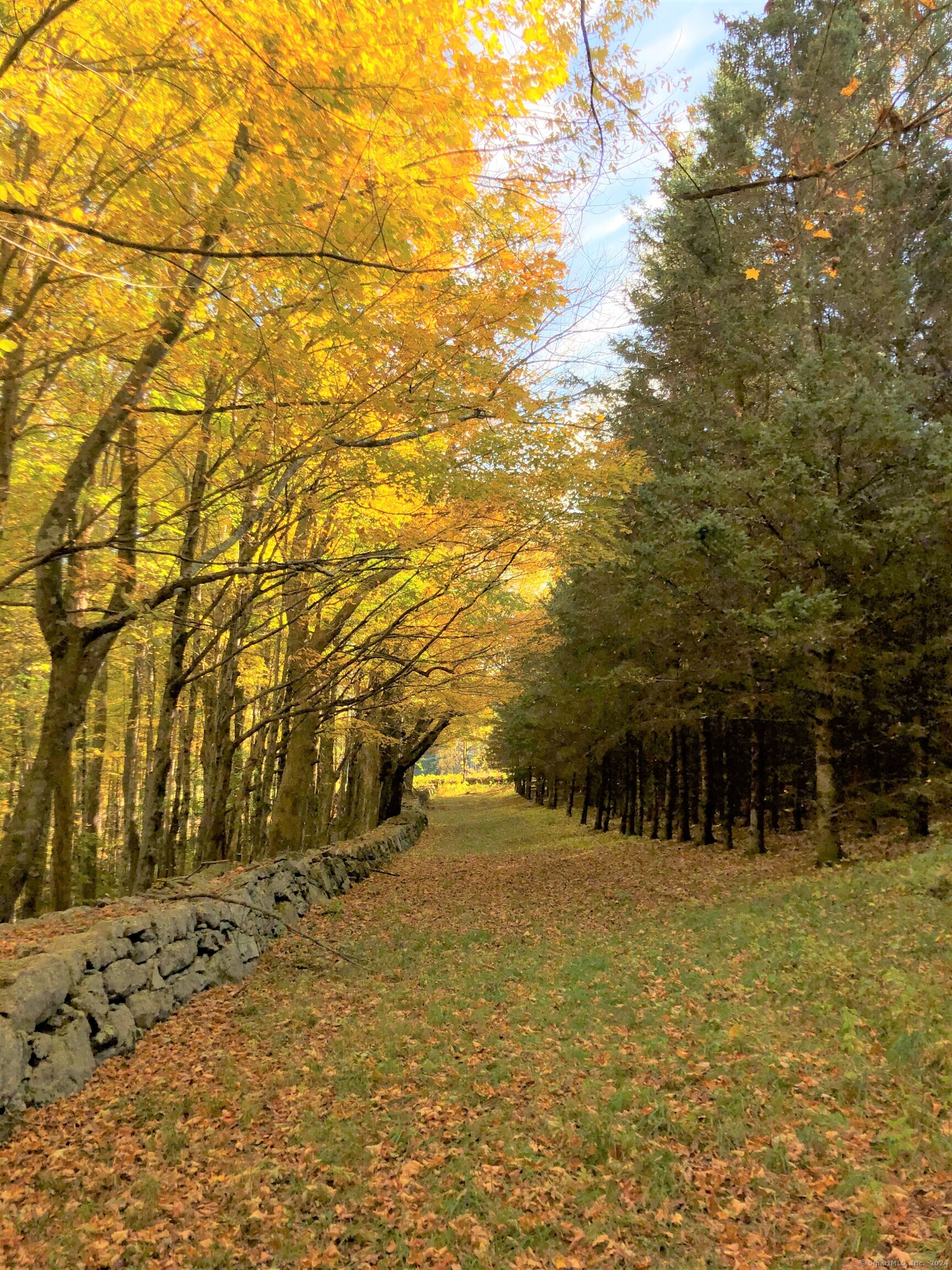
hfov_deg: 49.7
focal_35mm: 28
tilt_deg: +11.7
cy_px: 635
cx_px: 476
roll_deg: -1.5
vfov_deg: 63.4
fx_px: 1027
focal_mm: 3.99
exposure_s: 1/867
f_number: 1.8
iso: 20
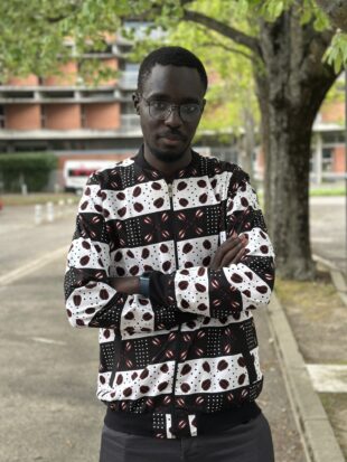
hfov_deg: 30.3
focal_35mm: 48
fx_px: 641
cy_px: 231
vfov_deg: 39.6
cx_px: 174
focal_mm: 6.86
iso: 125
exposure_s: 1/85
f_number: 1.78
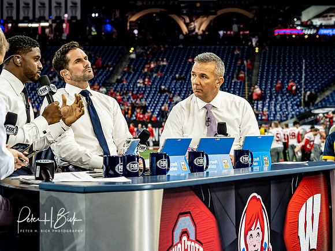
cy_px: 77
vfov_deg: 12.4
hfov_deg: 16.5
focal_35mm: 119
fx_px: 1152
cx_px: 193
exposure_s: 1/400
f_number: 2.8
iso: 800
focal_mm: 43
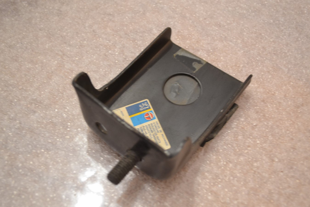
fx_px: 310
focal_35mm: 36
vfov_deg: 36.9
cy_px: 104
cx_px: 155
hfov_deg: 53.1
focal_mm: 24
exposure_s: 1/10
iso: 800
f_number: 4
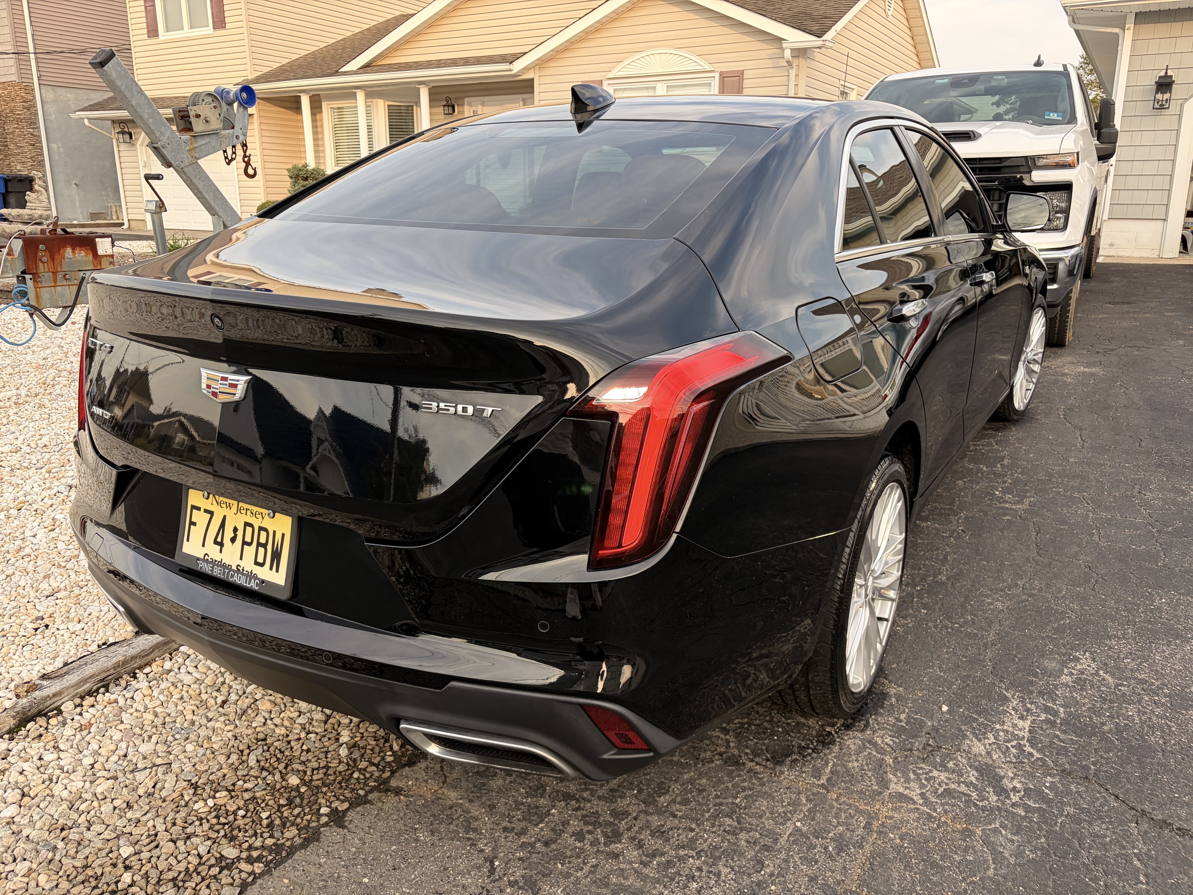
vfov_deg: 53.1
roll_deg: -0.1
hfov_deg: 67.3
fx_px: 896
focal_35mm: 26
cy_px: 448
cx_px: 596
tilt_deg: -14.9
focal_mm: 5.96
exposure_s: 1/196
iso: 40
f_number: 1.6
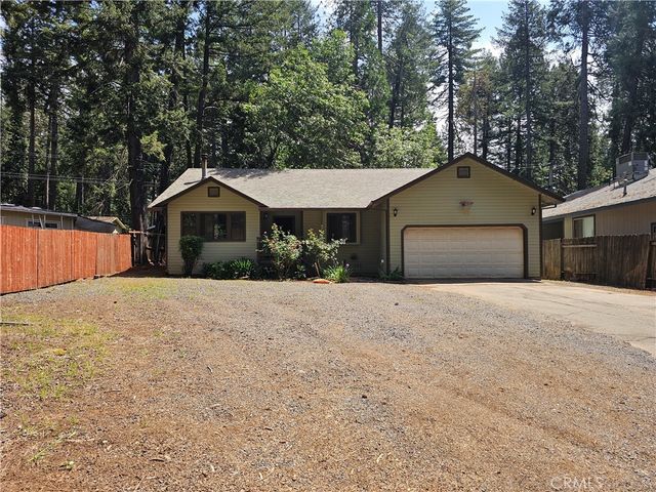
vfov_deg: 58.9
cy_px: 246
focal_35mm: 23
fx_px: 436
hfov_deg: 73.9
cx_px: 328
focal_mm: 6.3
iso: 10
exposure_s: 1/407
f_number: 1.7
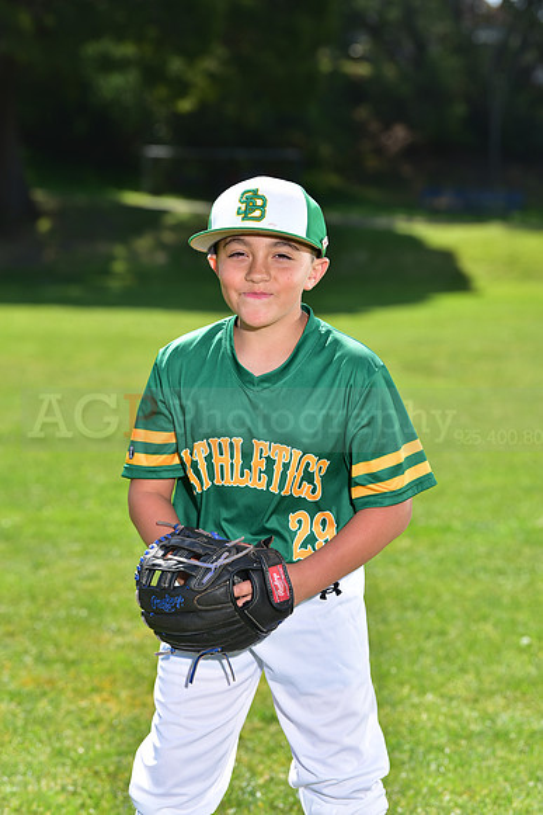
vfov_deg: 16.8
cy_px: 408
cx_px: 272
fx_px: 2758
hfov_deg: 11.2
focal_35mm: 122
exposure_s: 1/250
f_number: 5.6
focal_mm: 122
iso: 100
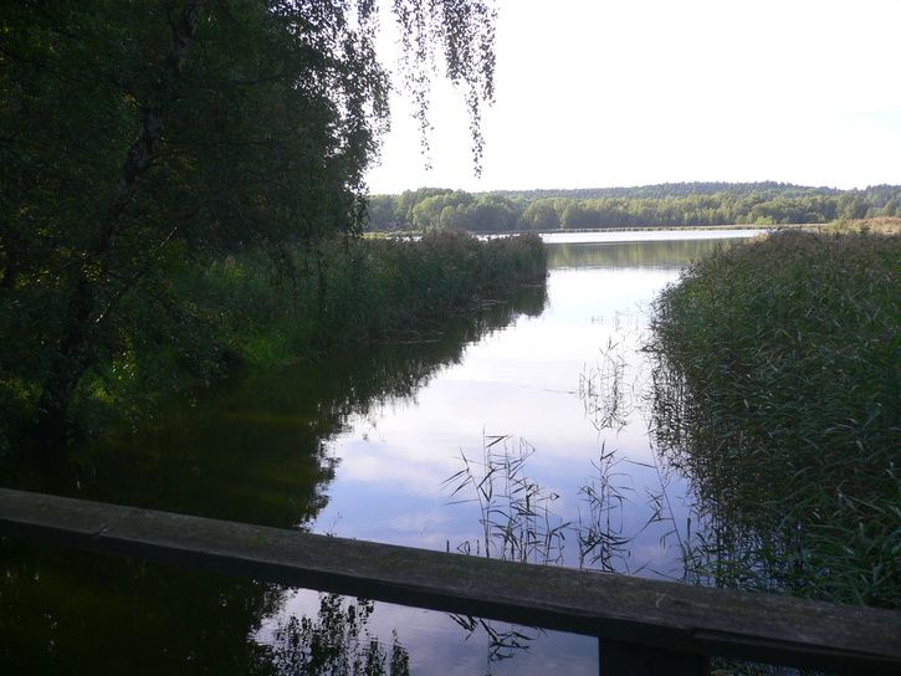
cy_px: 338
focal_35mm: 35
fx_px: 911
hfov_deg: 52.6
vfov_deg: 40.7
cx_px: 450
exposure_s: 1/320
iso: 80
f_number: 2.8
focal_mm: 5.8
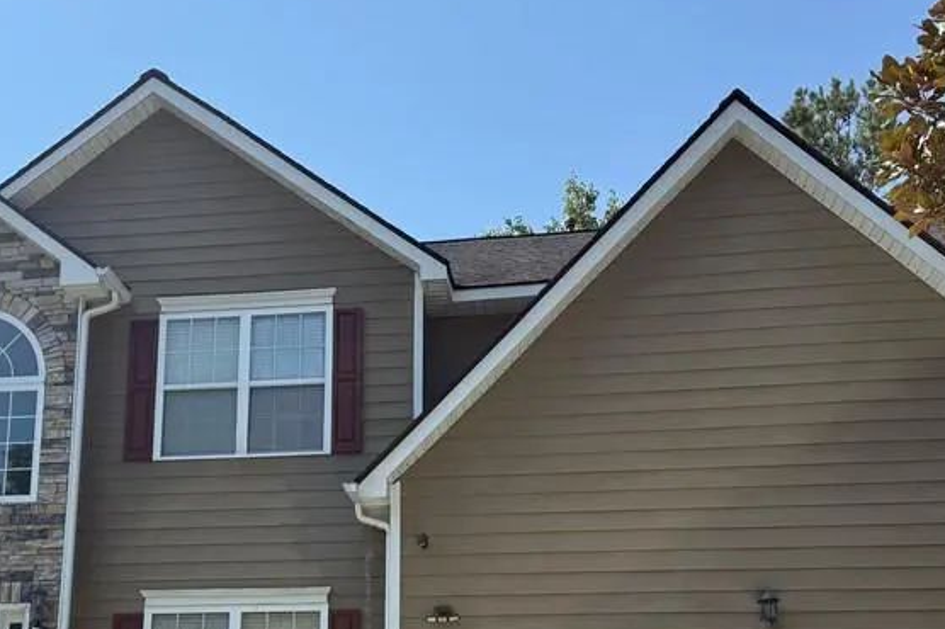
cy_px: 518
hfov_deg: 42.5
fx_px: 1207
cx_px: 365
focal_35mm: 46
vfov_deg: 28.5
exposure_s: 1/5319
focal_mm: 6.76
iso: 100
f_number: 1.78
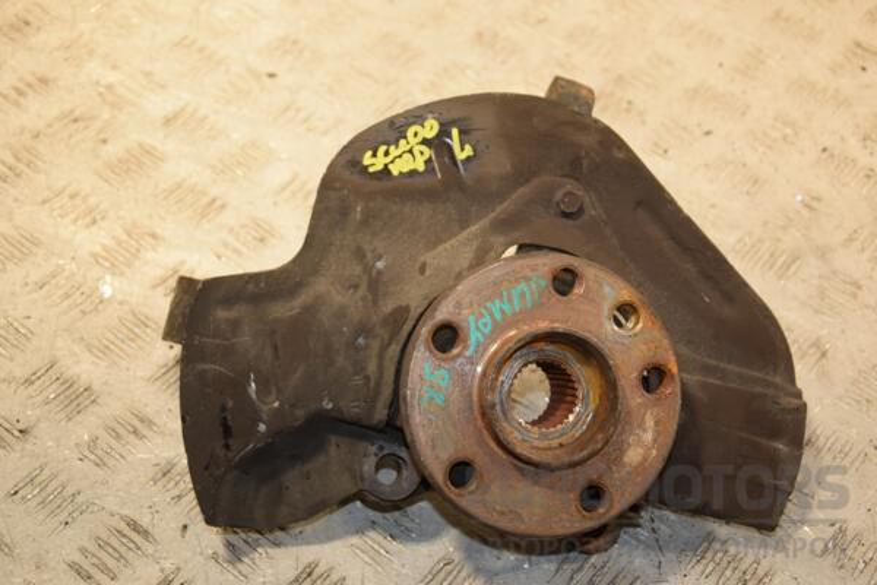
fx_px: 1462
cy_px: 292
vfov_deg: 22.6
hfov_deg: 33.4
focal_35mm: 60
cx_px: 438
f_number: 4.8
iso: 800
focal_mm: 40
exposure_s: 1/200
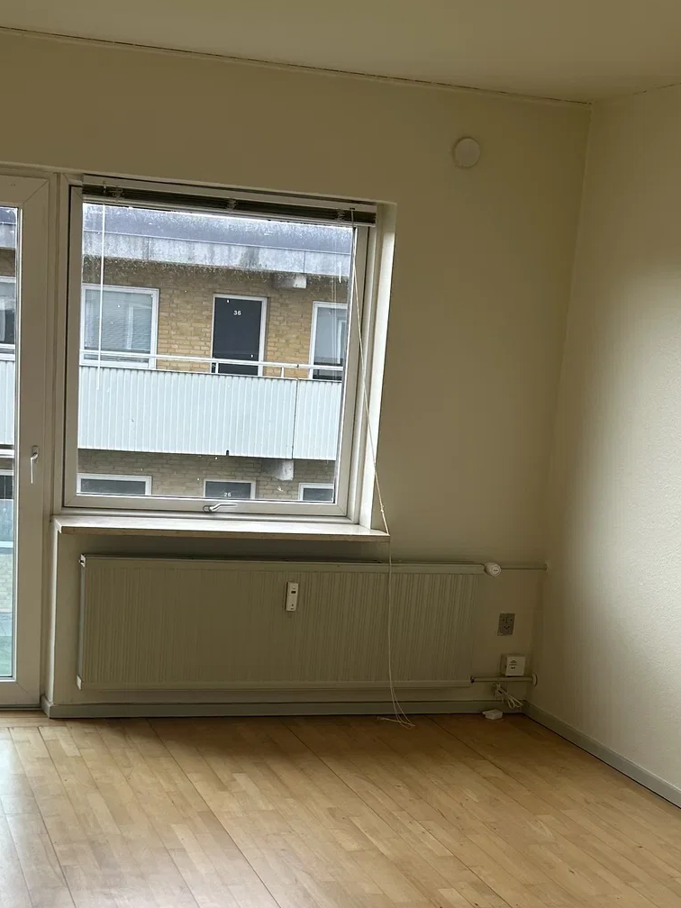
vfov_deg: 34.2
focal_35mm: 55
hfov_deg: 26.5
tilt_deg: -12.8
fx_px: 1443
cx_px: 300
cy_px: 681
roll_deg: -5.7
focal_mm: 5.7
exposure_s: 1/174
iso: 40
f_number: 1.5
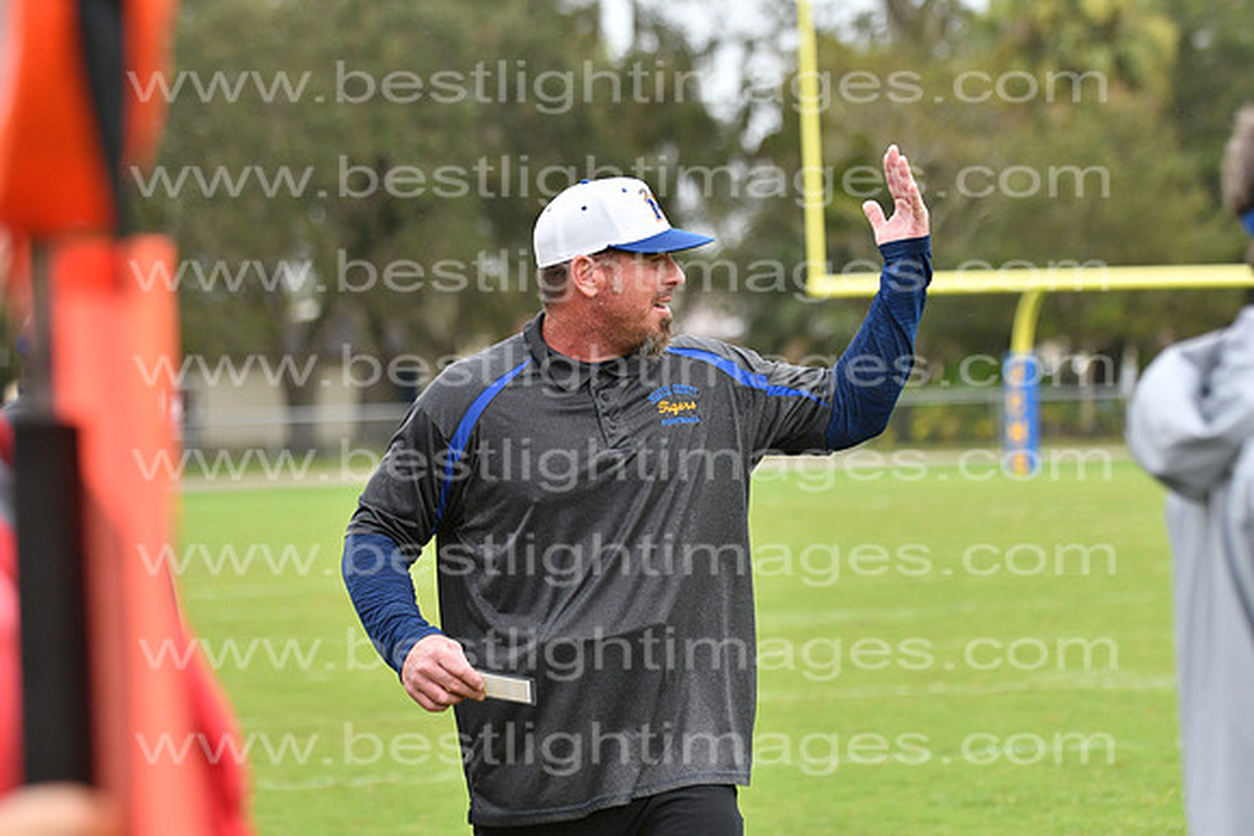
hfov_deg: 9.8
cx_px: 627
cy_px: 418
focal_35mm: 210
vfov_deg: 6.5
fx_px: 7316
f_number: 3.5
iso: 800
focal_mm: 140
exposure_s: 1/2500
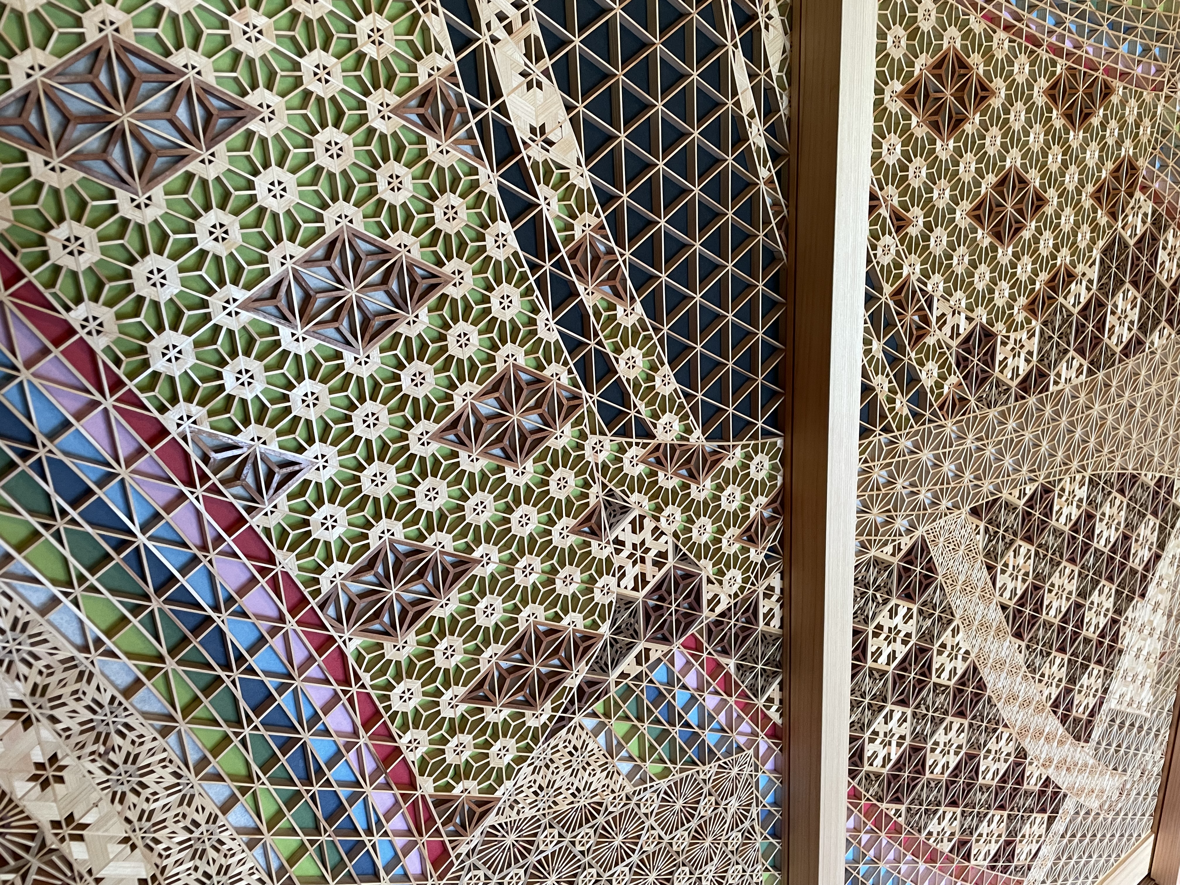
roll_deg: +2.6
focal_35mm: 26
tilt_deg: -17.2
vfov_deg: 53.1
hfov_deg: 67.3
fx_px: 886
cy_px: 442
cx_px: 590
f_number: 1.6
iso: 250
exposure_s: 1/60
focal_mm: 4.2
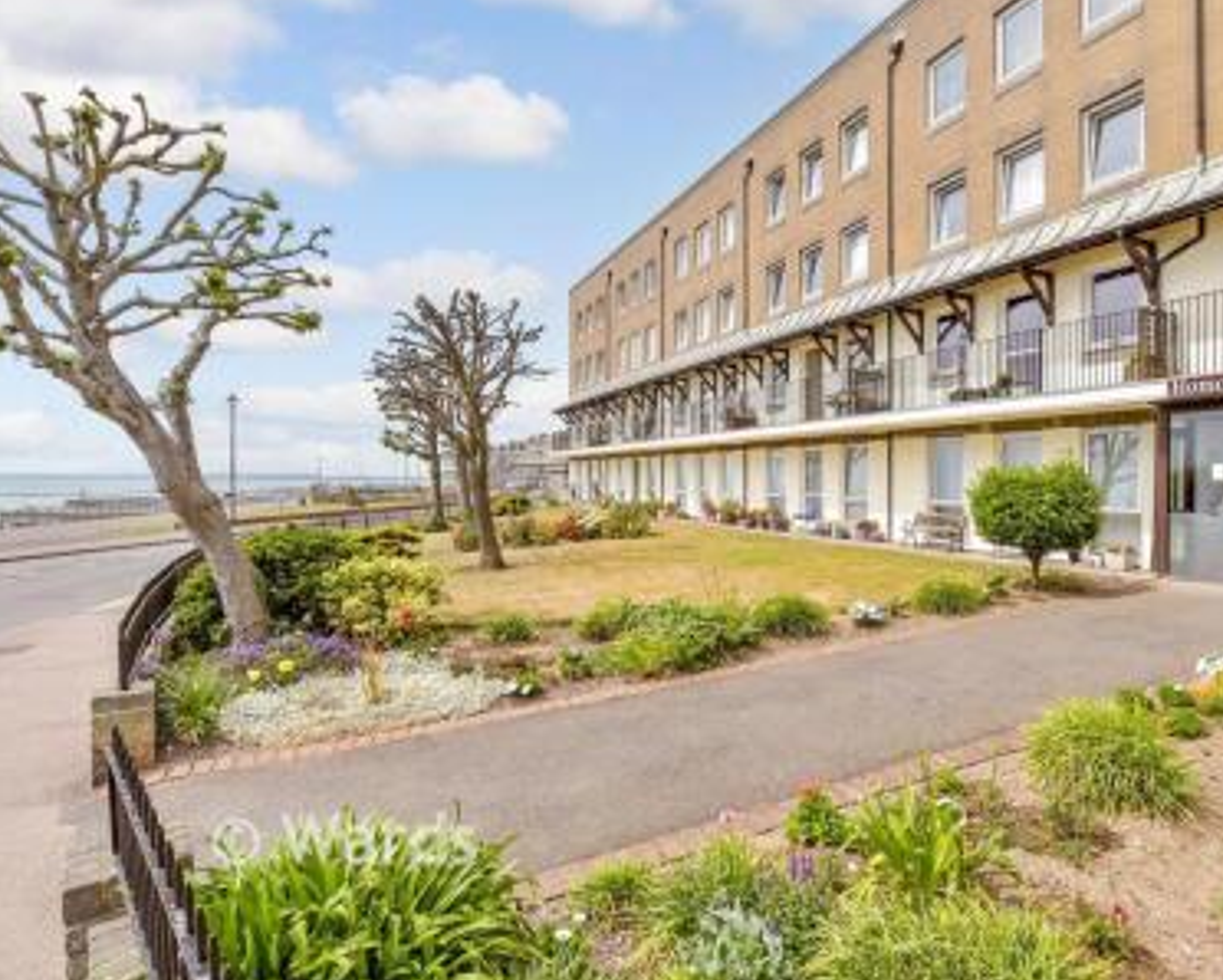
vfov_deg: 73.8
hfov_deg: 85.5
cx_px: 720
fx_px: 652
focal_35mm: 18
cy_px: 482
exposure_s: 1/320
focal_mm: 10
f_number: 8
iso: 160
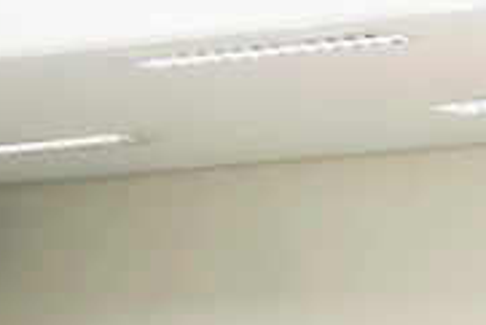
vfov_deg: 4.9
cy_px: 551
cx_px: 580
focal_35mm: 278
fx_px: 3756
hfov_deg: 7.3
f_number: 2.8
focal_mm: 70
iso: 1600
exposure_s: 1/160
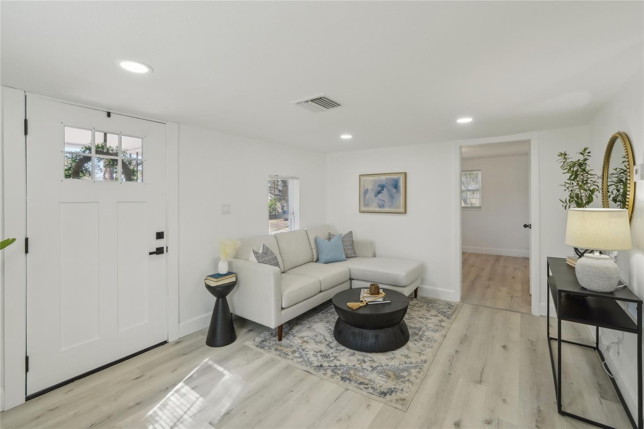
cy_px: 214
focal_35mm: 15
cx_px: 322
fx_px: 268
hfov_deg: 100.4
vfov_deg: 77.3
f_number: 8
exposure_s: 1/60
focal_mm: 10
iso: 400
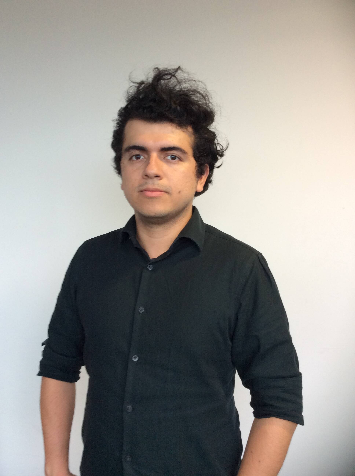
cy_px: 238
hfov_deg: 44.1
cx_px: 178
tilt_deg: -3.3
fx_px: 439
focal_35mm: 32
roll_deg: -0.3
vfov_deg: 56.9
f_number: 2.4
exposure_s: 1/25
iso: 64
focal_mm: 3.3
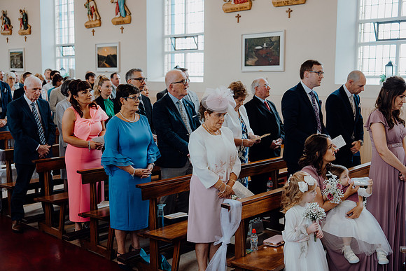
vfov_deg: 31.9
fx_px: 474
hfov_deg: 46.4
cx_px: 203
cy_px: 136
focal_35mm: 42
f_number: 2.8
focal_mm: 42
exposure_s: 1/200
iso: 500
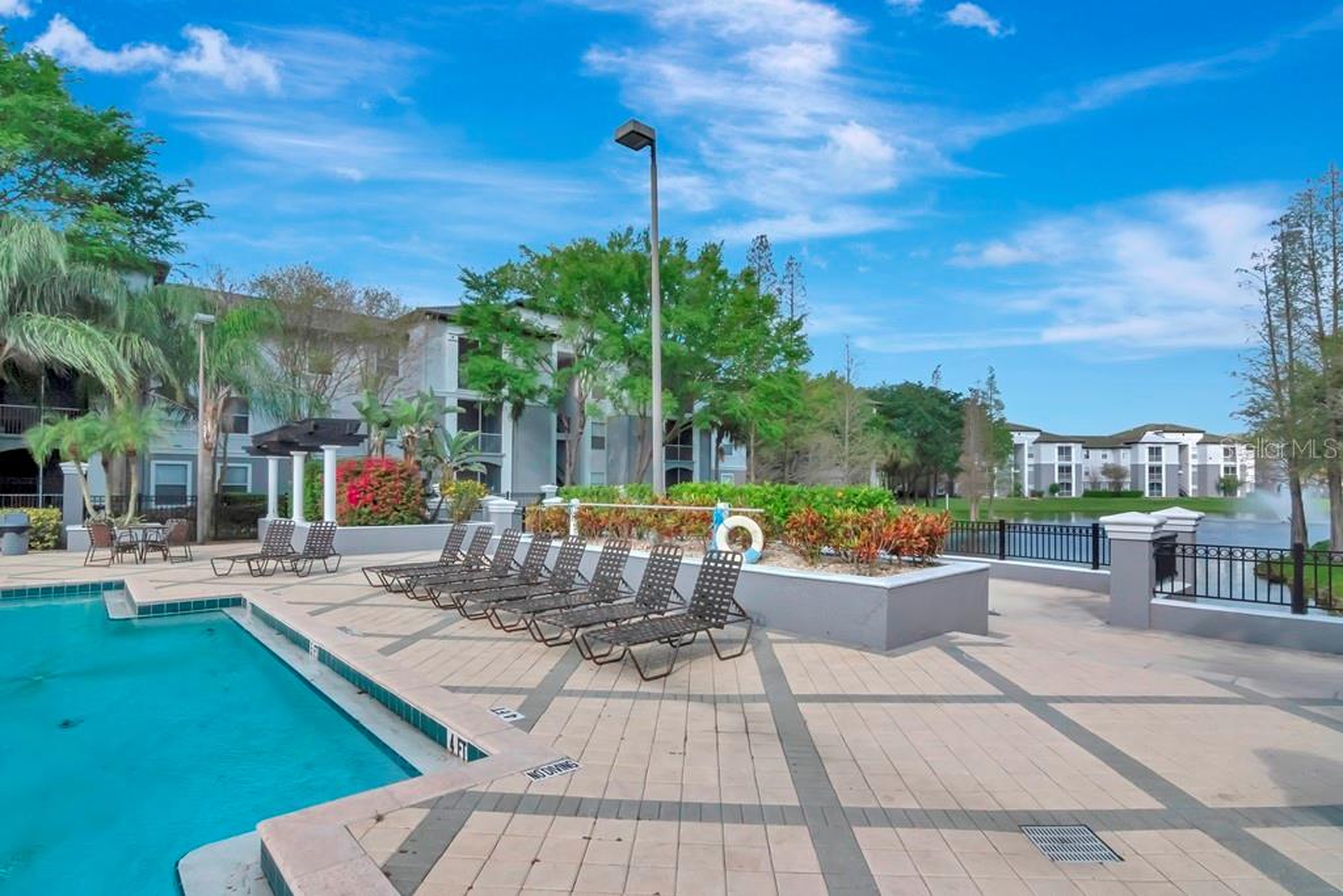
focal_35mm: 16
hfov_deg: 95.0
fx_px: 616
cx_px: 672
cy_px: 448
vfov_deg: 72.1
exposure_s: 1/2000
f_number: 11
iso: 1000
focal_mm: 11
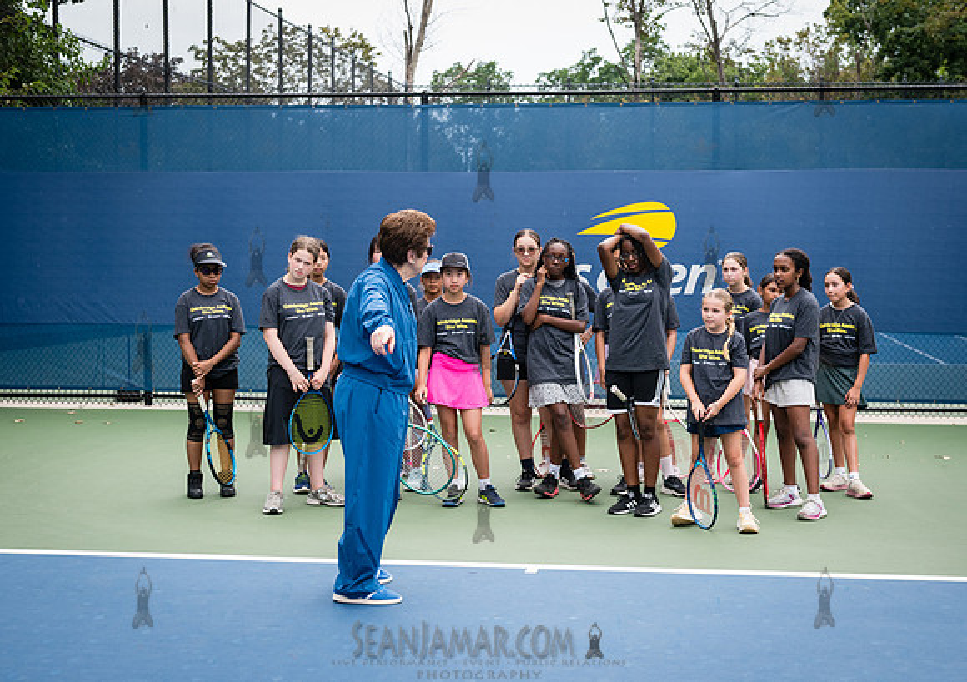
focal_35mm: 56
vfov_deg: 25.0
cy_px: 314
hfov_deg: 34.9
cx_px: 532
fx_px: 1538
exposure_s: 1/640
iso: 400
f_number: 4.5
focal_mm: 44
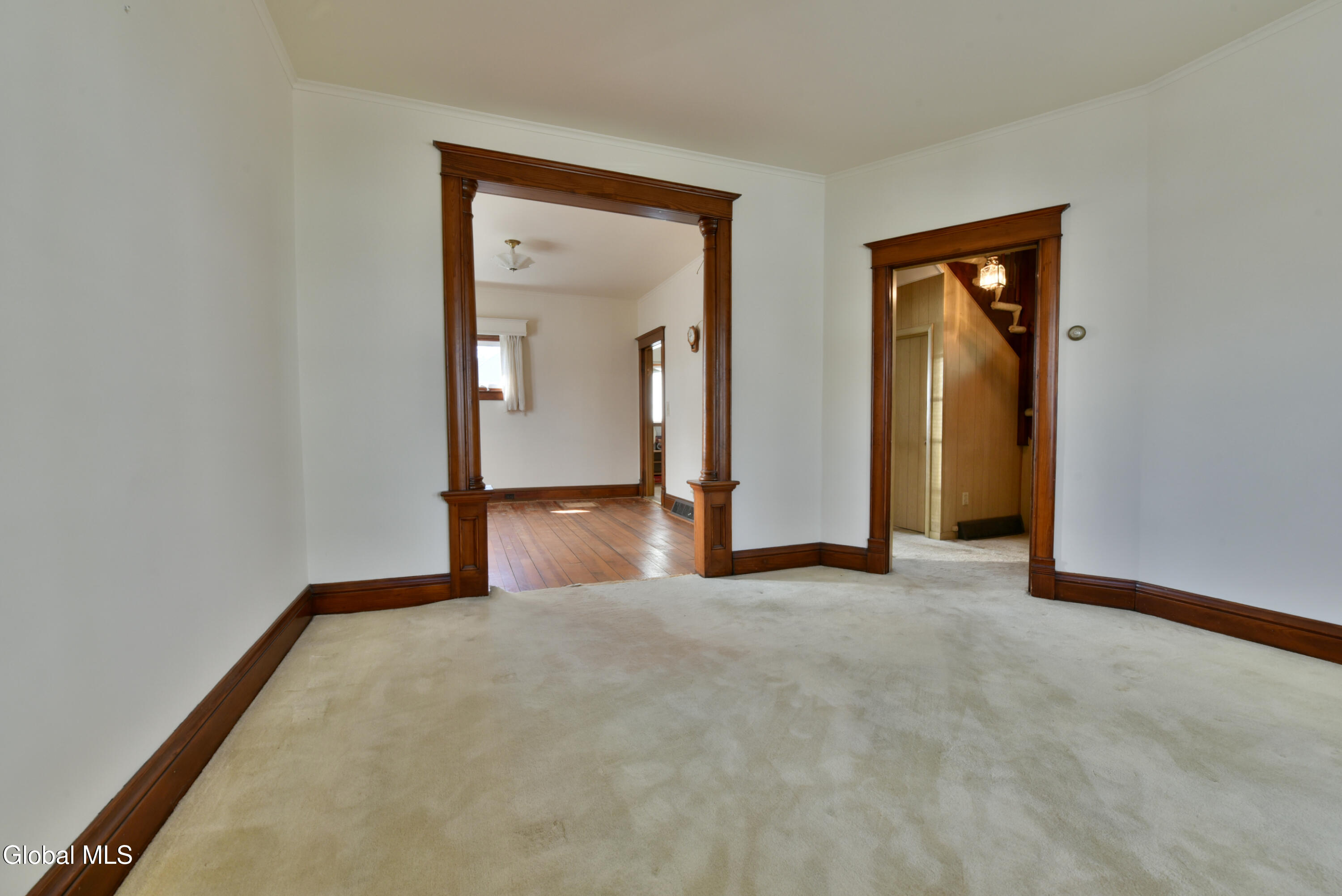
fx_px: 522
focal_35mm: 14
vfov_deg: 81.3
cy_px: 448
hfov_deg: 104.2
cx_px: 671
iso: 800
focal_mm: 14
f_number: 11
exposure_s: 1/25
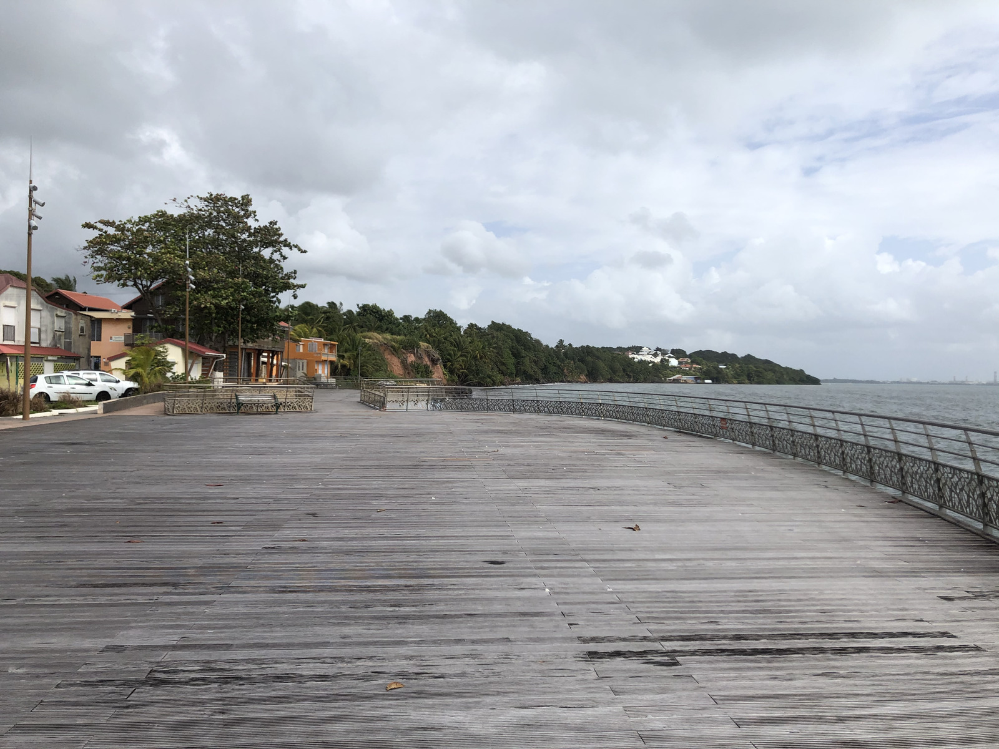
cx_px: 500
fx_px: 808
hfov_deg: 63.4
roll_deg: -0.1
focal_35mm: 28
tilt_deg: +0.2
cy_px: 374
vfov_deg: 49.7
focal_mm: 4
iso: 25
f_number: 1.8
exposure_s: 1/3436
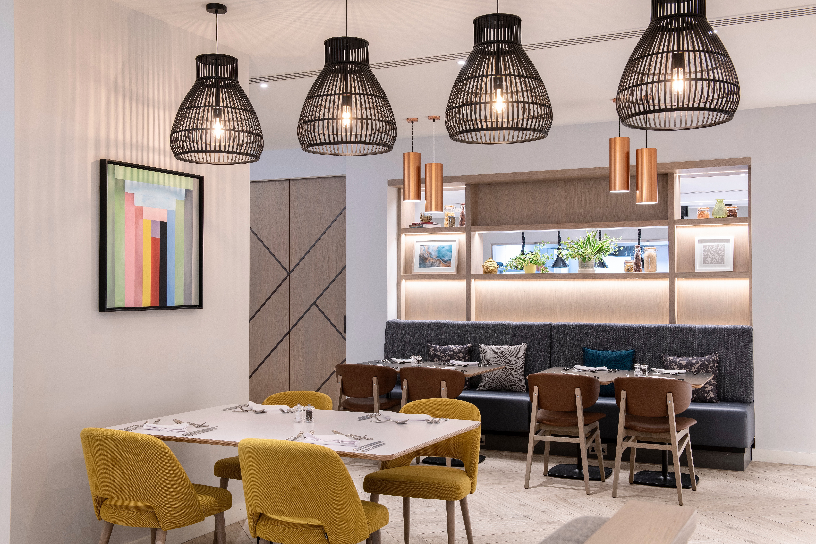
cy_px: 272
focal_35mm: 40
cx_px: 408
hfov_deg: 48.5
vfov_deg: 33.4
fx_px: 907
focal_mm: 40
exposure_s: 1.3
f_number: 11
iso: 100
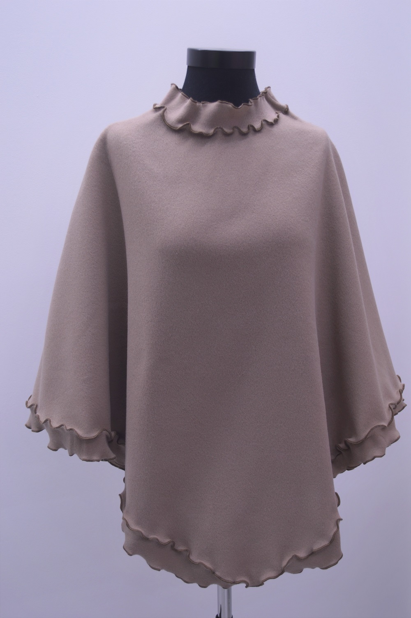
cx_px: 206
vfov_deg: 53.2
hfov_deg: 36.8
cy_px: 309
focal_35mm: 36
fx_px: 618
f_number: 4
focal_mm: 24
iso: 140
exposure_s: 1/30
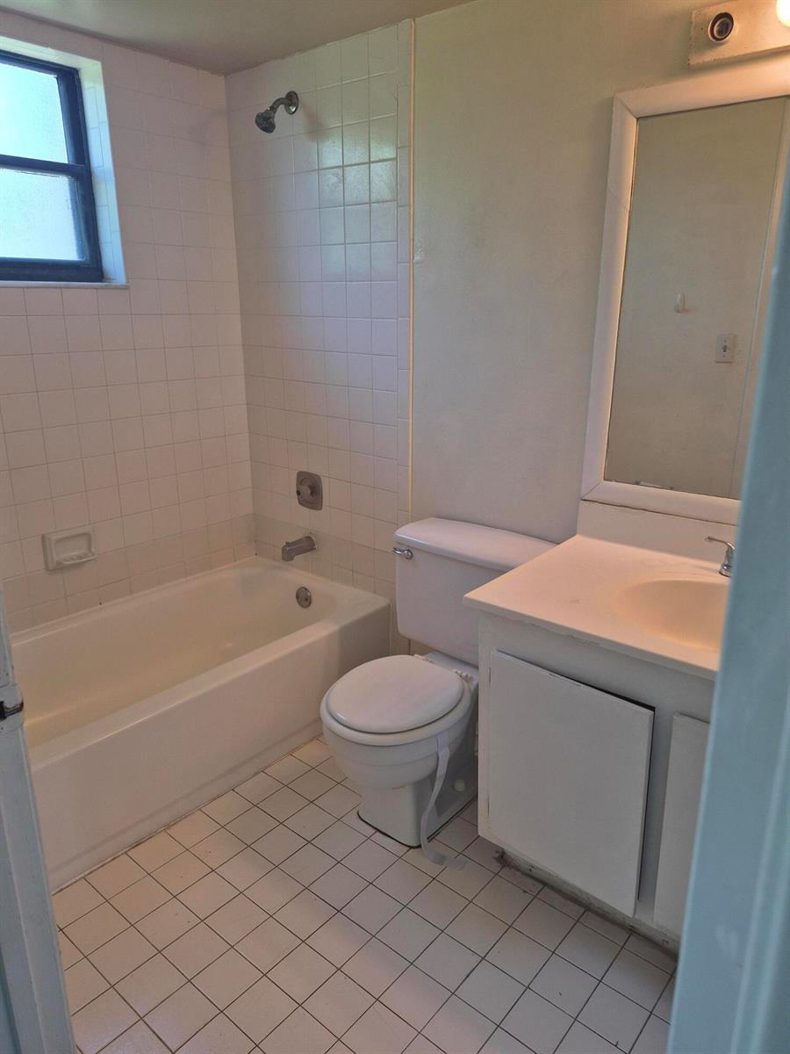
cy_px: 527
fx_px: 700
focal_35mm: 23
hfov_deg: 58.9
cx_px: 395
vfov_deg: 73.9
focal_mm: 5.4
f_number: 1.8
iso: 64
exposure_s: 1/120
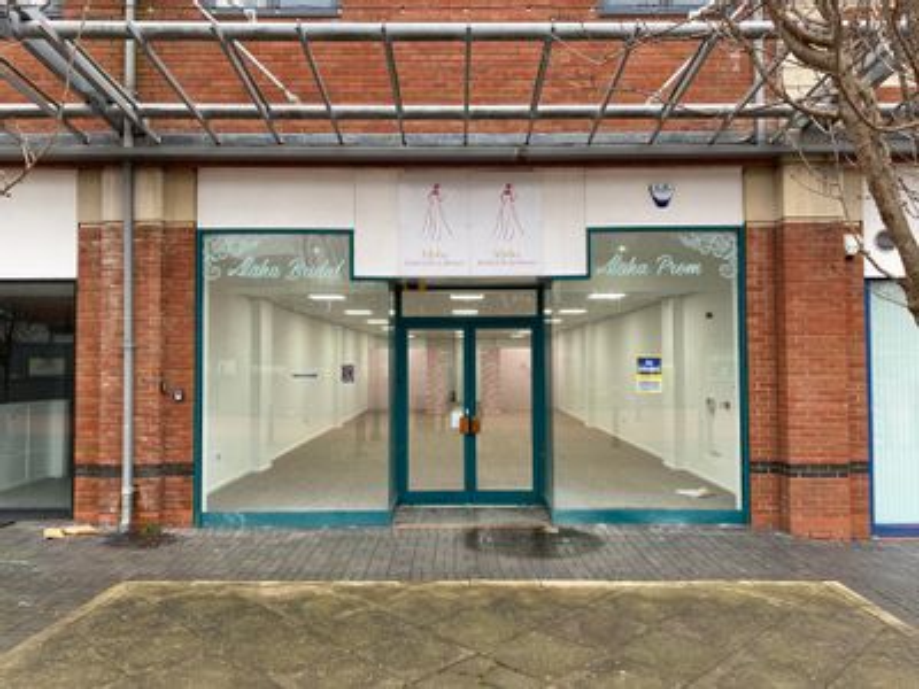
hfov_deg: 67.3
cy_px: 344
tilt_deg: +1.1
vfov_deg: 53.1
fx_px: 690
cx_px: 460
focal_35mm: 26
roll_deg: +0.6
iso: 100
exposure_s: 1/122
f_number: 1.8
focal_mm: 4.25
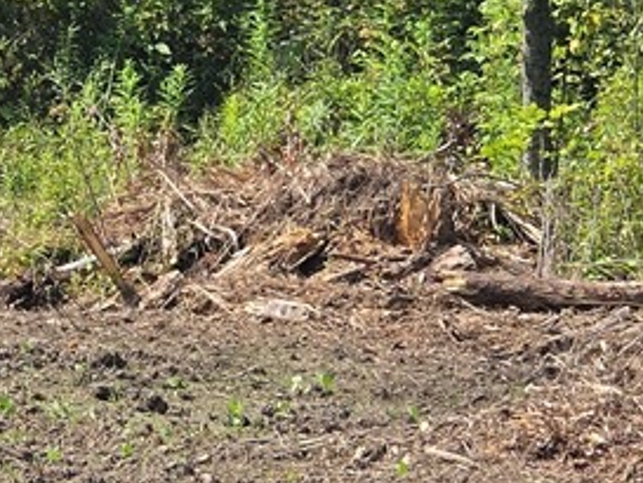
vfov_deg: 5.7
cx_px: 115
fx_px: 4813
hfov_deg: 7.6
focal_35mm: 259
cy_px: 257
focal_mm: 7
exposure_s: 1/728
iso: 25
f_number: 2.4
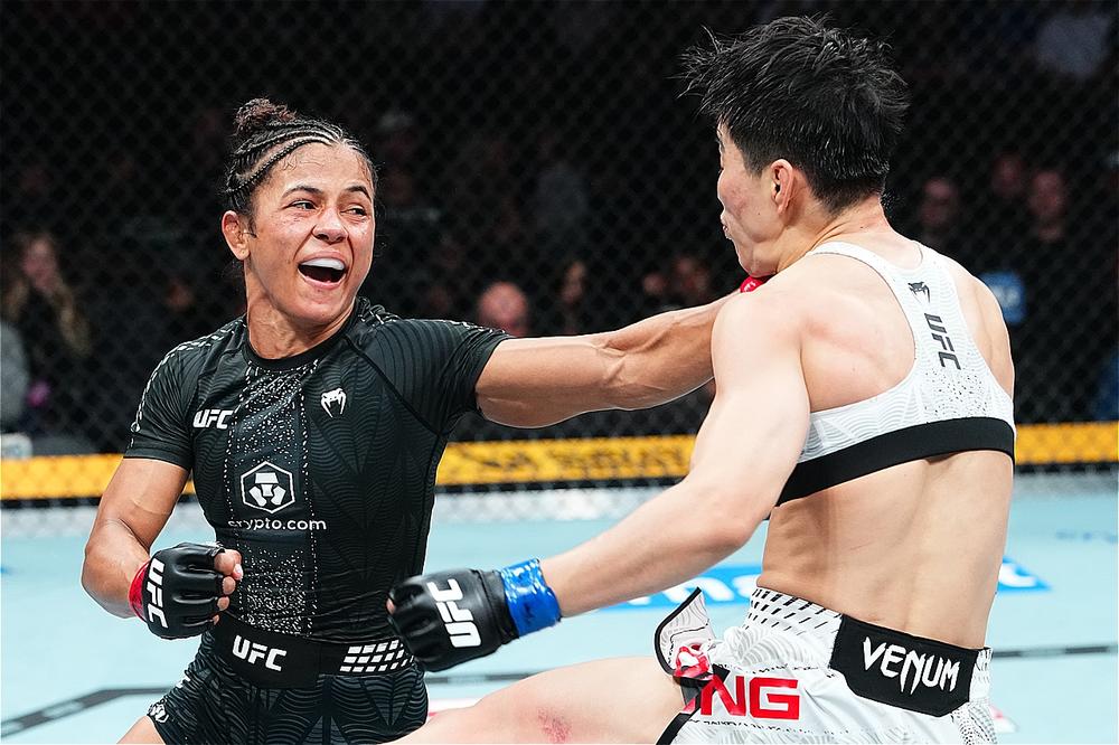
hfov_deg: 31.4
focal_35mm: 64
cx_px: 560
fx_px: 1989
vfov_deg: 21.2
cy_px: 372
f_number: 2.8
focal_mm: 64
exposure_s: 1/1250
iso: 3200
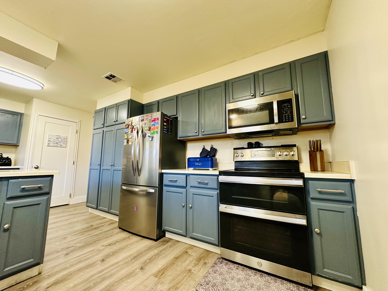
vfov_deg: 85.7
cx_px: 194
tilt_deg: +6.8
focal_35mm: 14
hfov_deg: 102.1
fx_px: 157
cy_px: 146
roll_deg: -0.3
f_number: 2.2
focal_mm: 2.22
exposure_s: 1/60
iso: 250
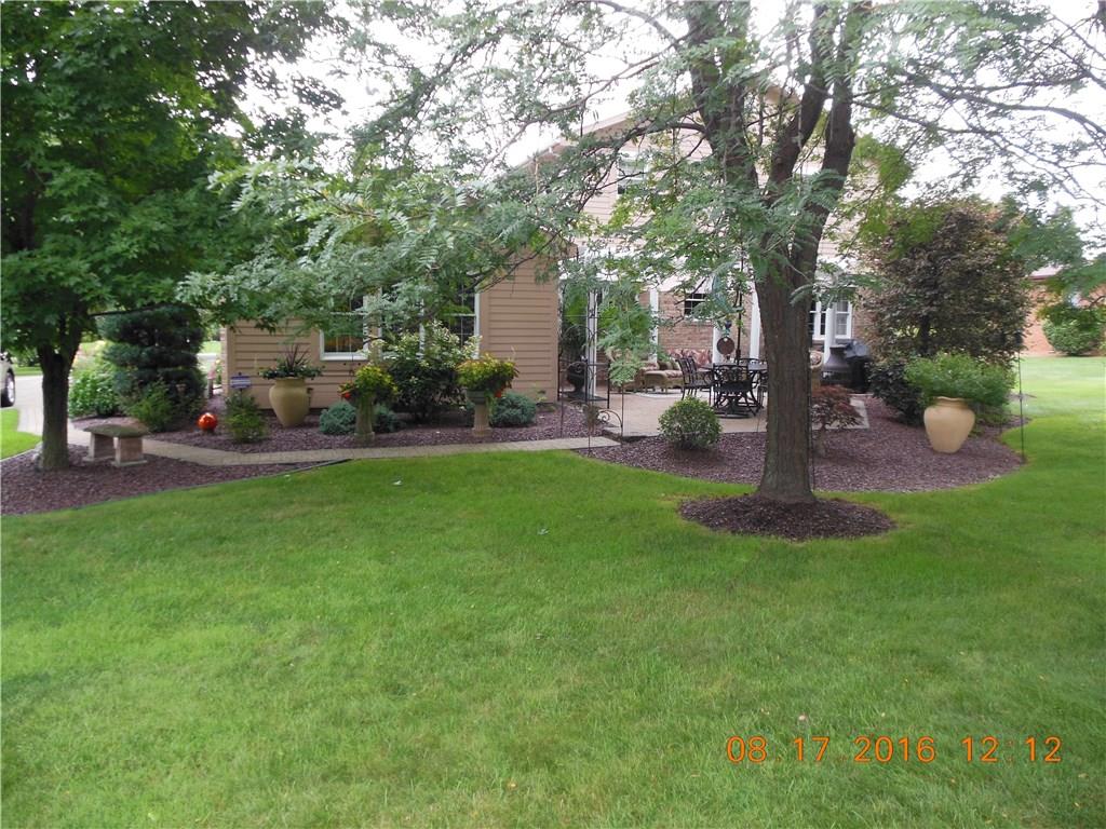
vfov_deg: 54.9
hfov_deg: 69.4
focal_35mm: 25
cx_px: 553
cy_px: 414
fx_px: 799
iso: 125
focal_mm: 4.5
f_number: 3.2
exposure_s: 1/100
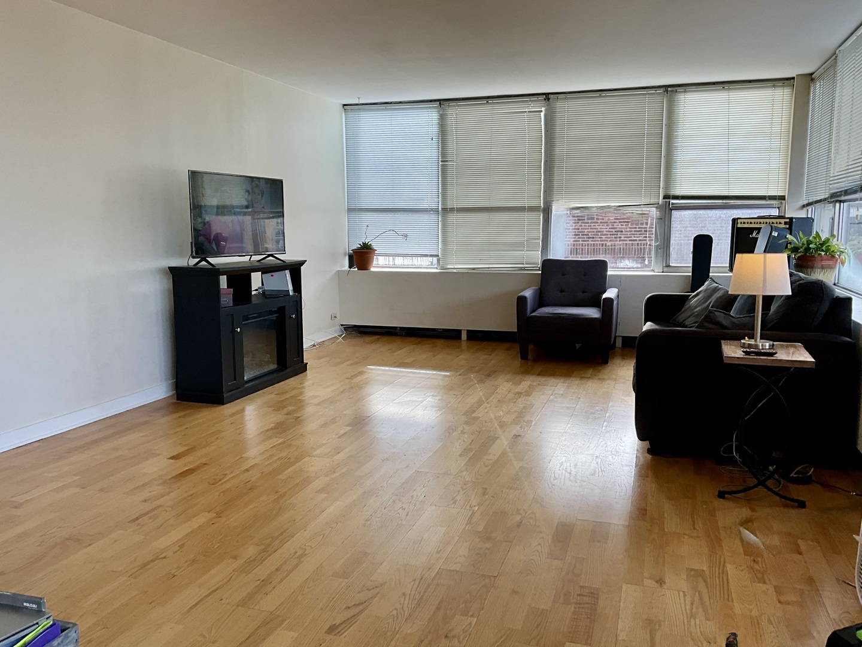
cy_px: 324
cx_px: 431
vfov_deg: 48.2
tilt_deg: -8.0
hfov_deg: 61.7
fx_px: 722
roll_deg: +0.2
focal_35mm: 29
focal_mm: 3
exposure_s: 1/120
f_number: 1.8
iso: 16
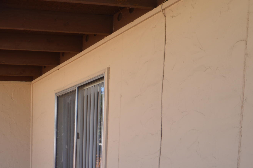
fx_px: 310
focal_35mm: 44
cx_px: -14
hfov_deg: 38.1
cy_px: 178
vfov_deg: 28.0
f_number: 4
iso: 110
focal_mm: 13
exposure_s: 1/125
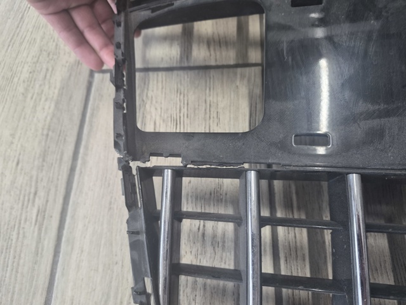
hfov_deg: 73.9
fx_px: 270
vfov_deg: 58.9
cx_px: 203
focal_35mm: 23
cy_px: 152
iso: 400
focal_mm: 5.4
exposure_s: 1/100
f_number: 1.8
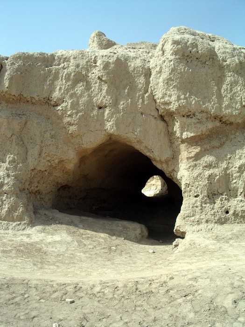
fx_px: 359
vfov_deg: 49.0
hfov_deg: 37.7
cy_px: 164
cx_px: 122
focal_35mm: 38
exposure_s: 1/400
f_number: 4.8
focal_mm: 5.8
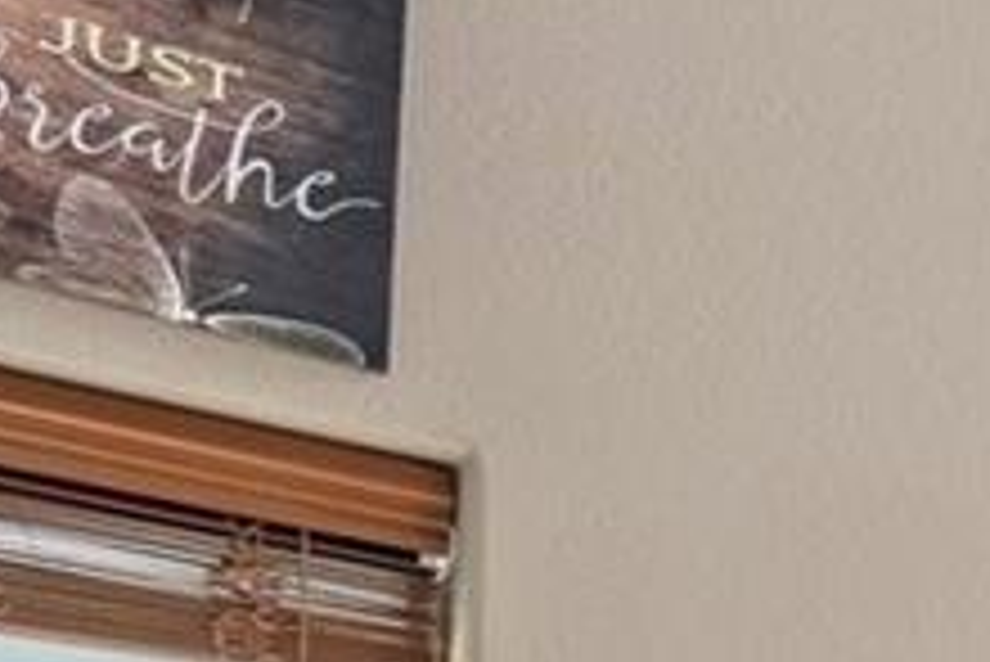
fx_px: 2999
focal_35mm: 109
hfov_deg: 11.2
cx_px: 2992
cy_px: 1702
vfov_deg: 10.4
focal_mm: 10
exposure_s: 1/40
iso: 400
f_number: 8
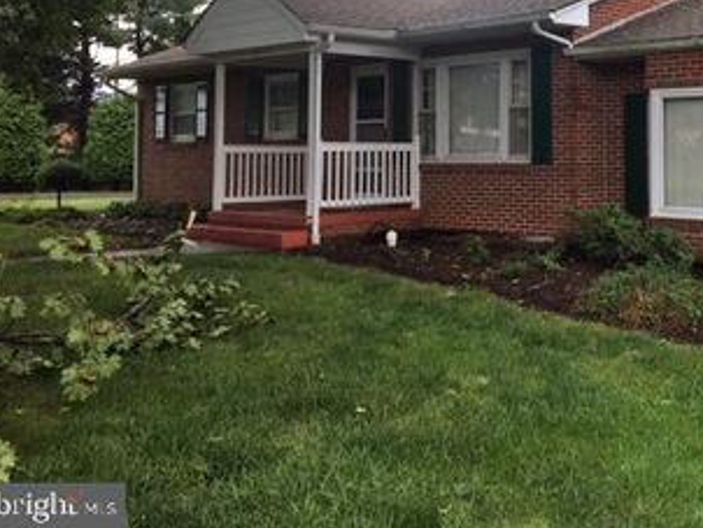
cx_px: 566
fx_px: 976
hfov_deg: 38.1
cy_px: 94
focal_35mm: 48
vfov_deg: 29.5
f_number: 2.2
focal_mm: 4.15
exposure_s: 1/120
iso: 32
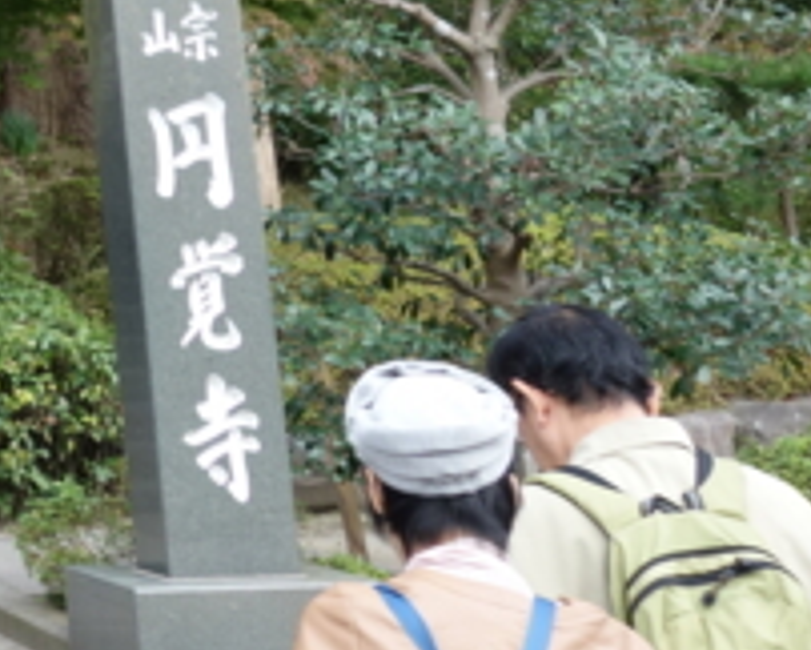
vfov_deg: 14.0
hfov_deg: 15.2
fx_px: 2499
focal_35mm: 104
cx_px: -775
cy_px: -299
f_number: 4.5
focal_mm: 10.4
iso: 200
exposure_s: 1/160
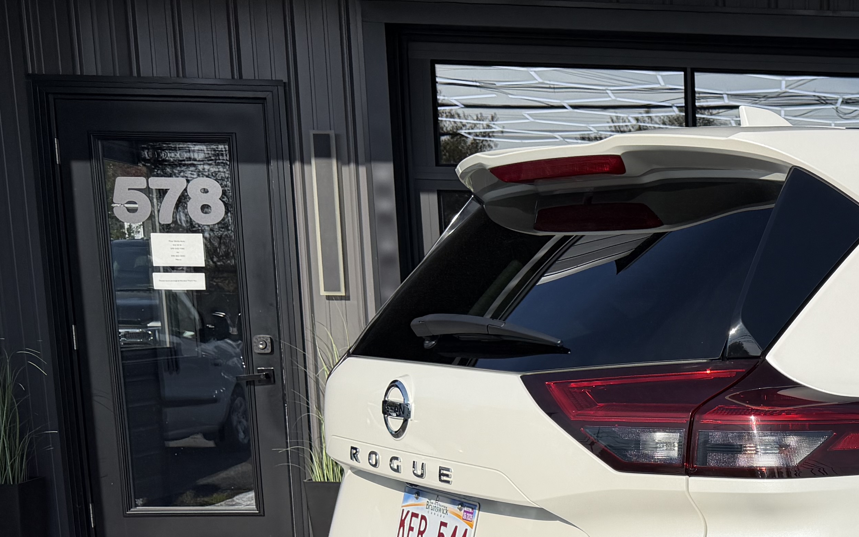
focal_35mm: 58
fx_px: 1358
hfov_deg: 31.4
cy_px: 563
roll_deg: +0.0
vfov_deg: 21.4
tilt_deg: -9.6
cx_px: 931
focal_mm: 6.76
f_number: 1.78
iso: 80
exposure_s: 1/7353
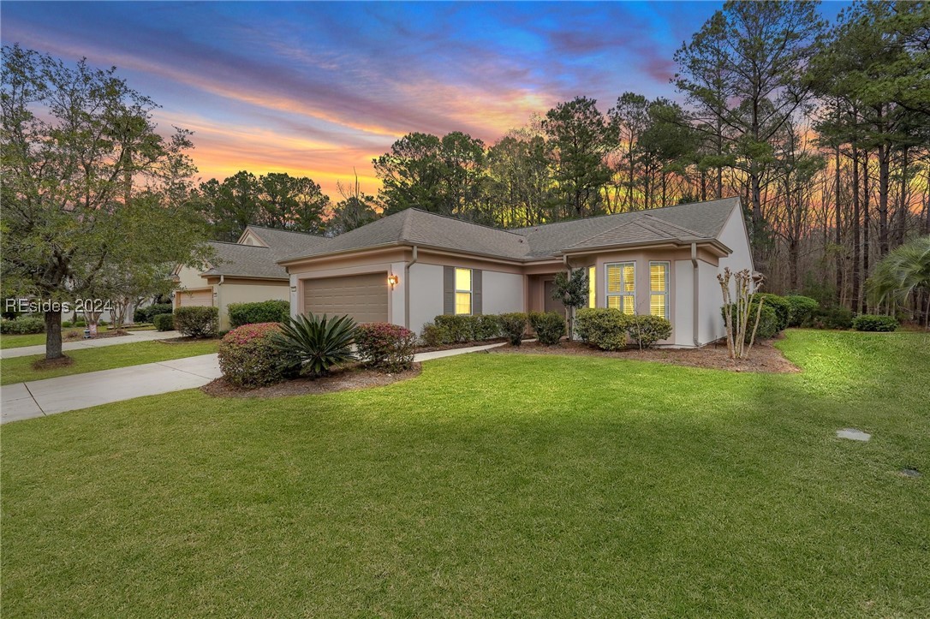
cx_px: 465
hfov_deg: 96.8
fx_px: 413
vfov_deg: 73.7
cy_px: 310
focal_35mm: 16
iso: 320
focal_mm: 16
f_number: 9
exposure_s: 1/320
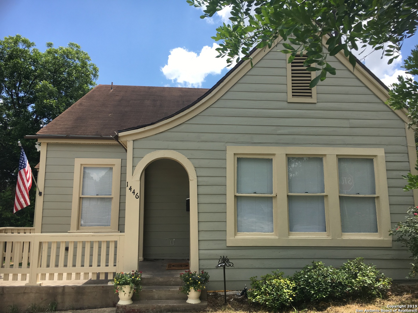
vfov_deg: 48.2
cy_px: 156
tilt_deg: +8.8
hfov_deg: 61.7
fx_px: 350
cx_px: 209
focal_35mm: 29
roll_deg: -0.2
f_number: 2.2
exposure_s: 1/999
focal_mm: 4.15
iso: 25
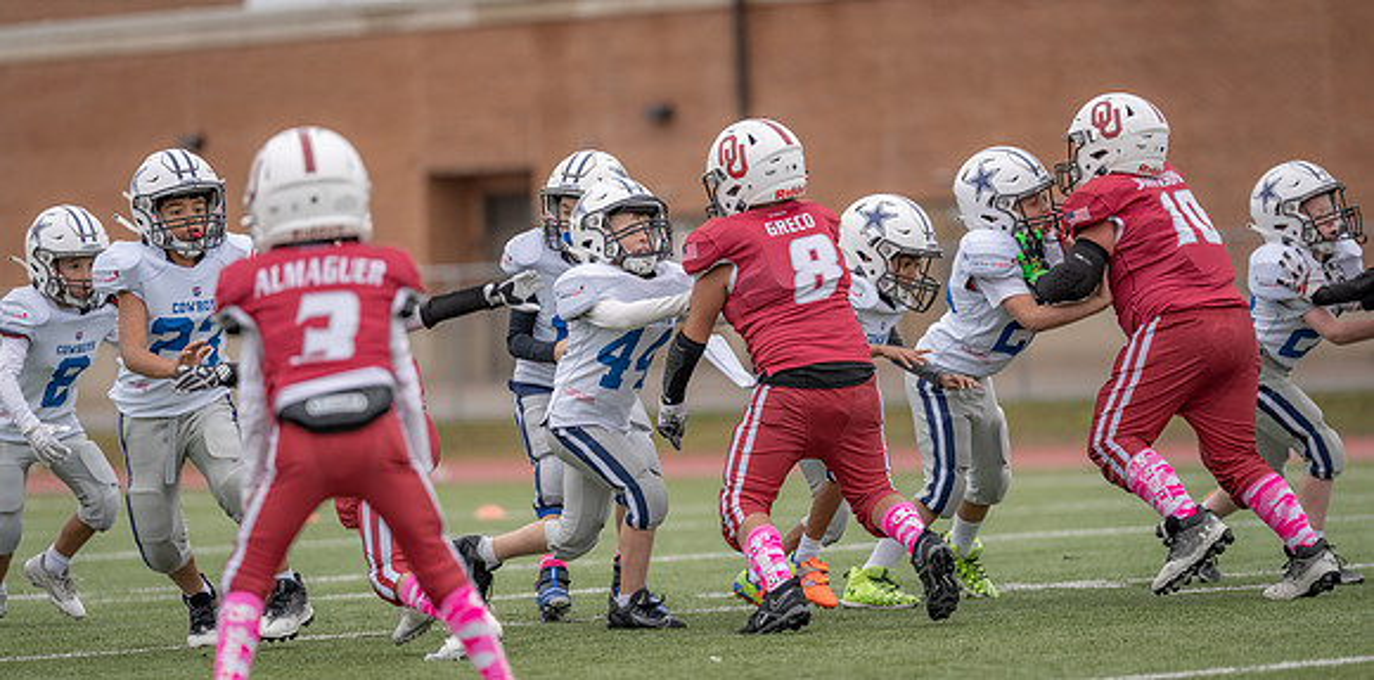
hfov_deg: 10.1
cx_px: 681
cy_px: 344
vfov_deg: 5.0
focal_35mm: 219
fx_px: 7765
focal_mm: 200
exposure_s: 1/1250
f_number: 2.8
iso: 200
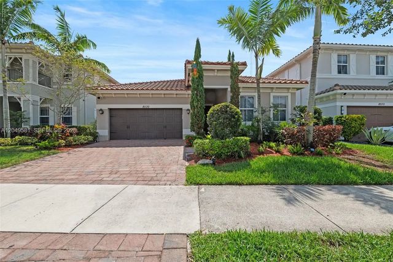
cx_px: 196
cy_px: 131
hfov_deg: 104.2
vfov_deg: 81.2
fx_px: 153
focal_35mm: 14
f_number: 9
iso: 100
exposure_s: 1/250
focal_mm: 14
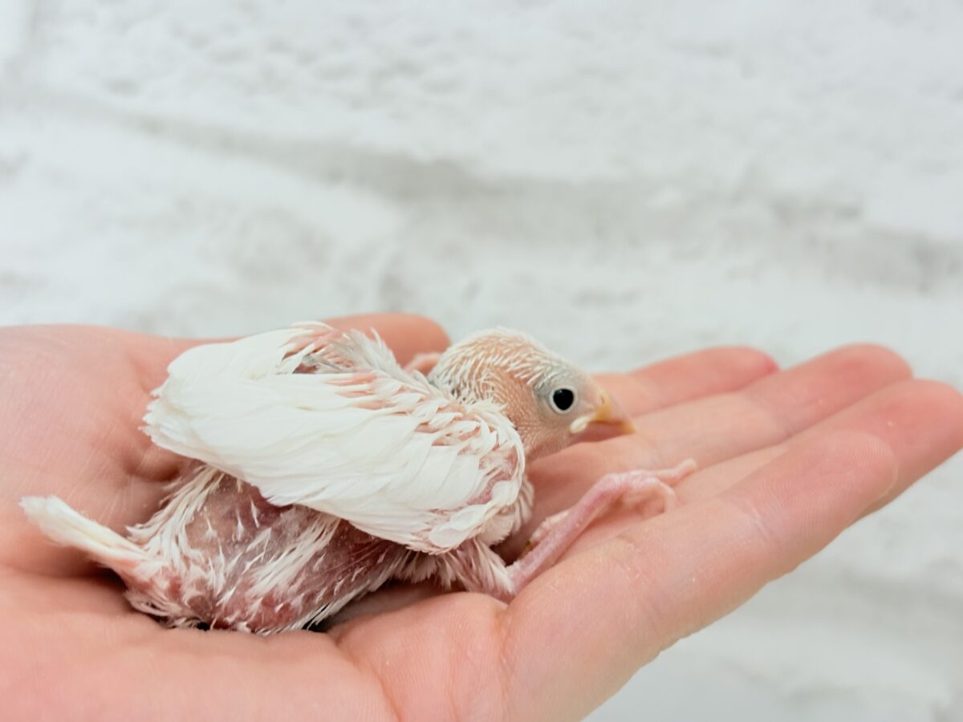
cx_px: 482
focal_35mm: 52
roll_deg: -9.1
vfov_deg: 28.0
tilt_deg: -3.5
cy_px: 361
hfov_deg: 36.8
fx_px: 1447
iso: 32
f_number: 1.6
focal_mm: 5.96
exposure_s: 1/50
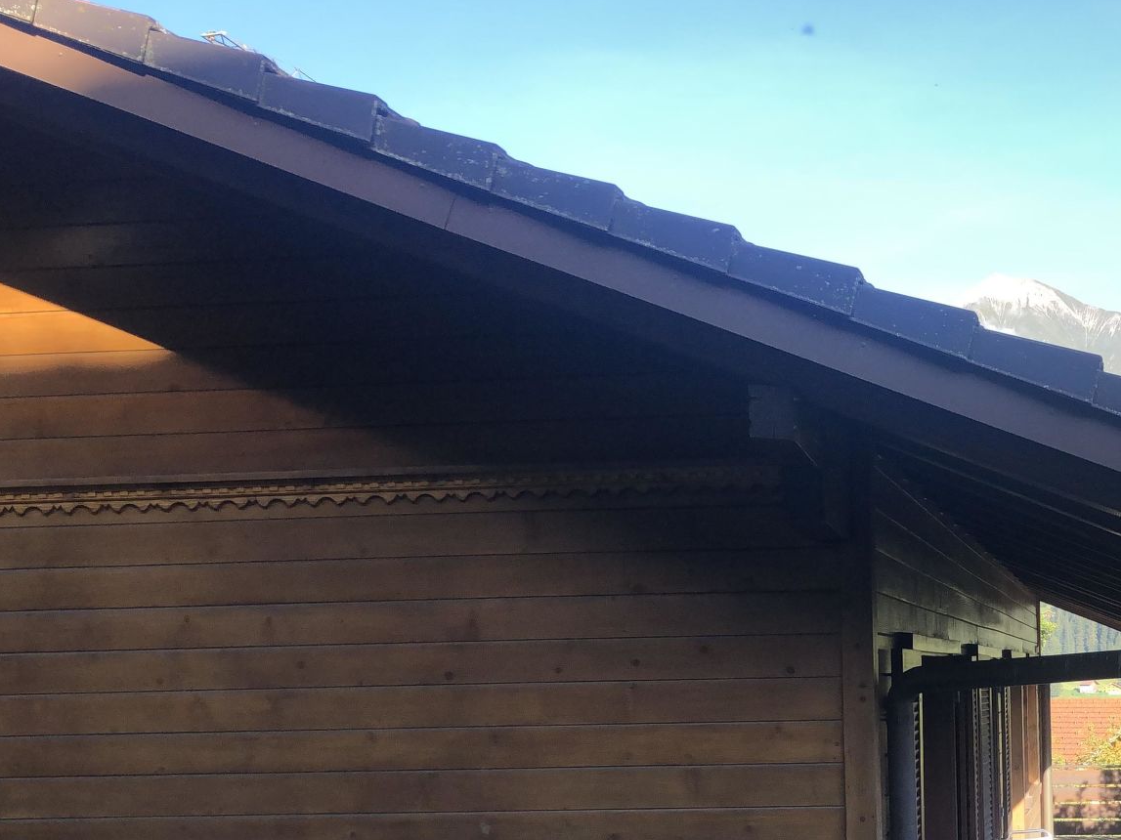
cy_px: 732
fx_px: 1619
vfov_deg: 28.2
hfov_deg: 36.4
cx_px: 950
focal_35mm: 50
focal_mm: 4
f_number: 1.8
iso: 20
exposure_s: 1/372
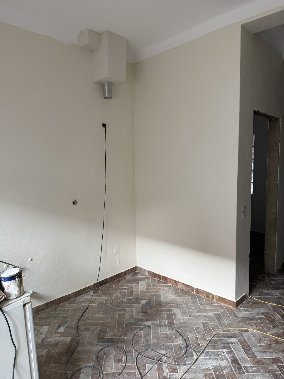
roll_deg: +2.0
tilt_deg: -4.6
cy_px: 190
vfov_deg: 71.6
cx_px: 142
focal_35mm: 24
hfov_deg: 56.8
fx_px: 263
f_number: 1.78
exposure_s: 1/121
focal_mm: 6.76
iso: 64
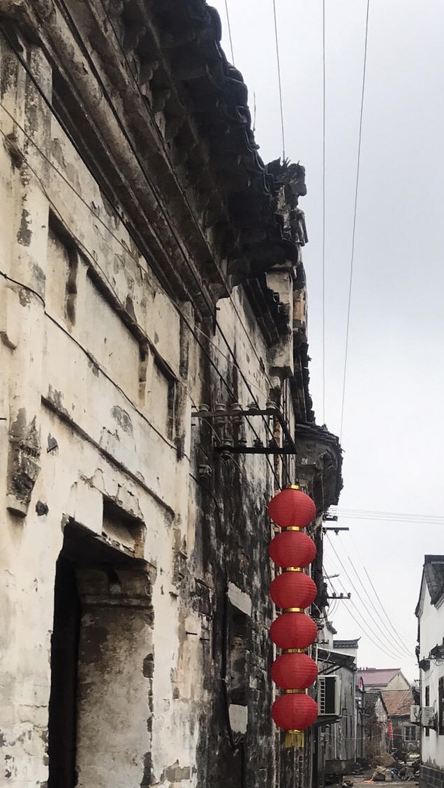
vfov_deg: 36.8
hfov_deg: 21.3
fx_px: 1130
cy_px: 660
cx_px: 468
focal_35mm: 54
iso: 20
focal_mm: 3.99
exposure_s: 1/785
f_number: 1.8
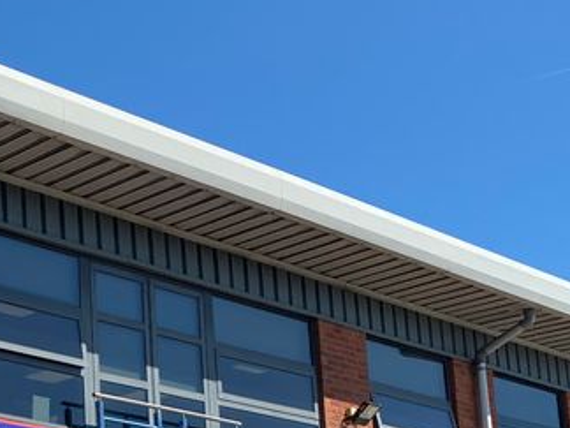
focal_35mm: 89
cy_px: 492
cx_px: -197
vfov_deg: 16.0
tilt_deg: +11.0
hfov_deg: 20.0
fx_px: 1466
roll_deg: +0.9
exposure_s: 1/1996
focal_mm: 4.25
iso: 32
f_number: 1.8
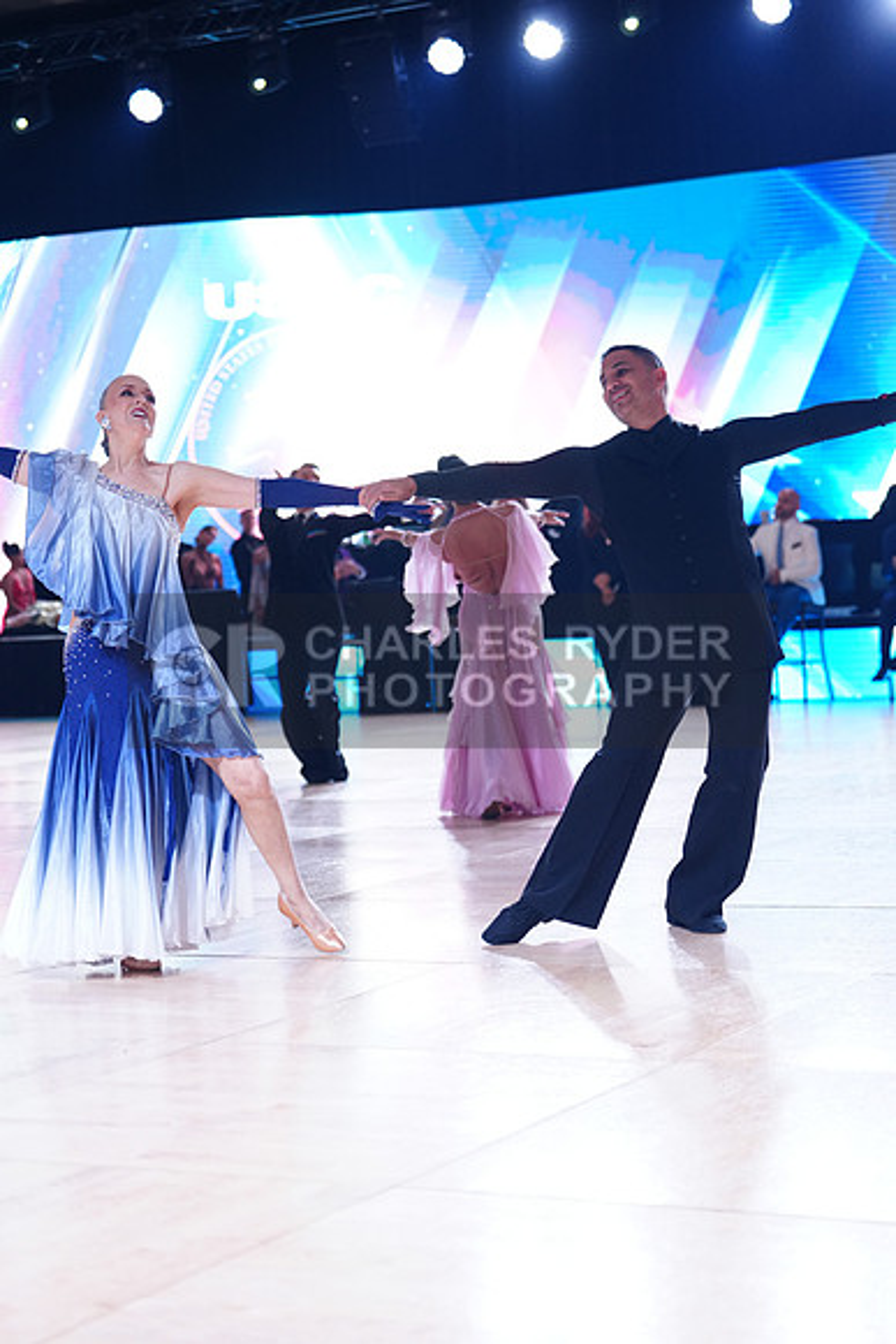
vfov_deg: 28.8
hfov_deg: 19.5
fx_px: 2612
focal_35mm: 70
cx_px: 448
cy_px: 672
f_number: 2.8
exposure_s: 1/500
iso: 1250
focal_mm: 70
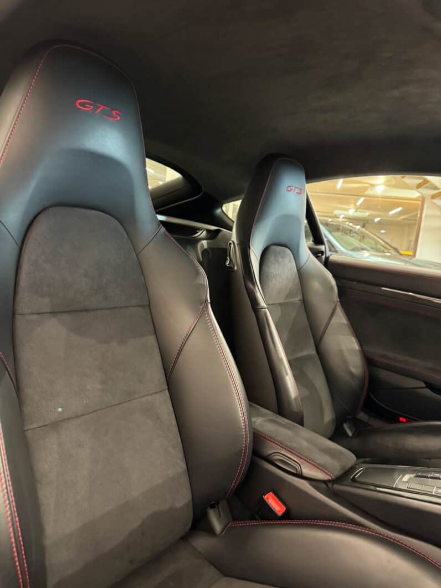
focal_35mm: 24
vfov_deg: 71.6
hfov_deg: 56.8
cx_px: 220
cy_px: 294
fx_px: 408
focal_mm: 6.8
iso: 1000
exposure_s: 1/30
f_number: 1.8
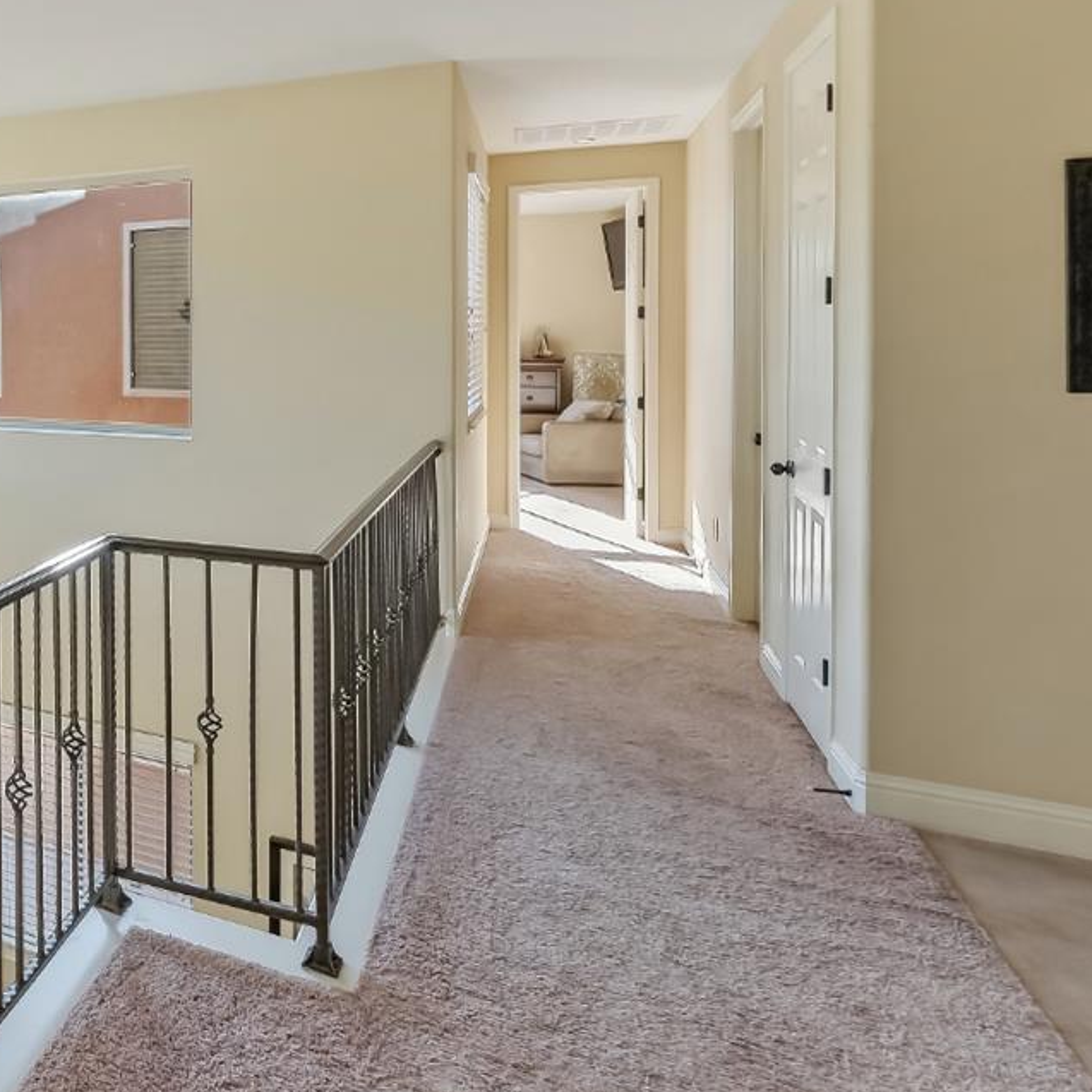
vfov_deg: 55.8
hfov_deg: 43.9
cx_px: -111
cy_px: 343
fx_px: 999
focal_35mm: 28
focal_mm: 14
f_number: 4
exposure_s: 1/160
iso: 400
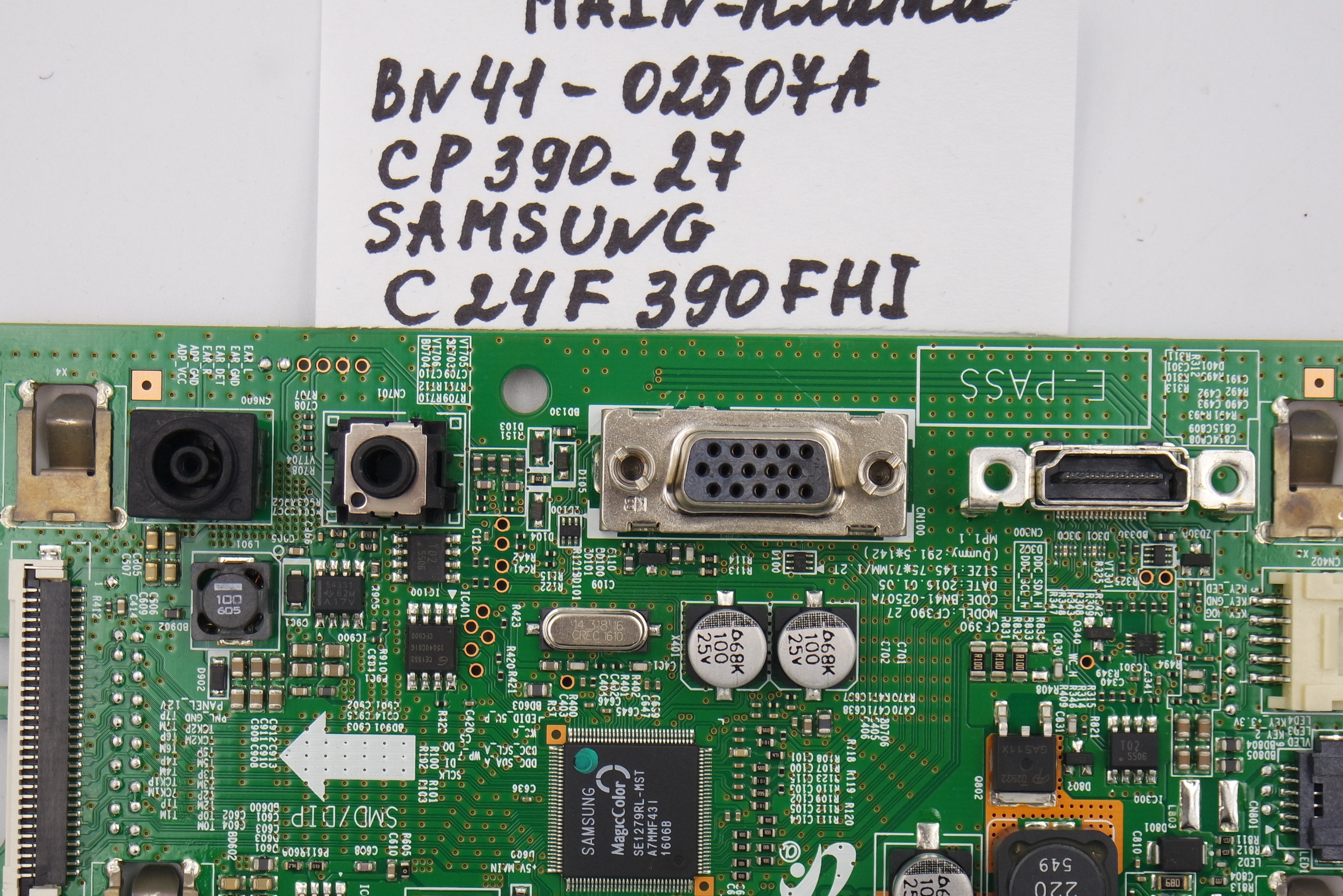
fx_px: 2611
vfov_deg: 19.4
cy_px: 517
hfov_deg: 28.8
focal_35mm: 70
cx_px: 688
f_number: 5
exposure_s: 1/125
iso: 200
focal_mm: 20
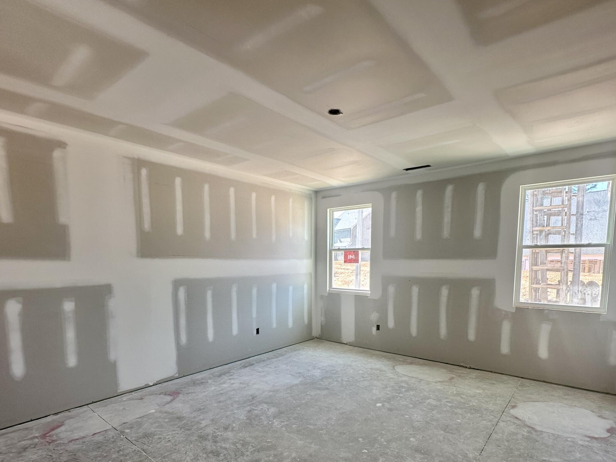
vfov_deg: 67.4
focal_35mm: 19
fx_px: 338
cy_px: 293
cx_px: 304
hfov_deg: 84.7
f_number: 2.2
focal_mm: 2.22
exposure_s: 1/99
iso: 64
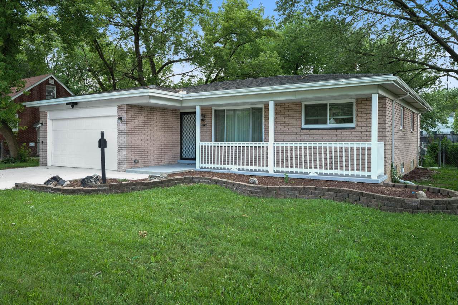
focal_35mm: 28
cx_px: 229
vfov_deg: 46.4
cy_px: 152
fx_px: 356
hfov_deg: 65.5
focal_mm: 28
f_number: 7.1
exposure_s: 1/13
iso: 100
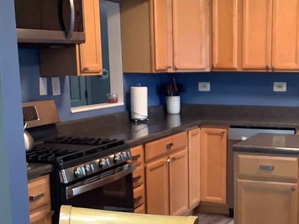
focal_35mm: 61
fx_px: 527
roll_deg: +0.4
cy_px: 158
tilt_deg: -9.9
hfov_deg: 31.3
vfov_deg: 23.9
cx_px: 208
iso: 200
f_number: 2.4
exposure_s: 1/50
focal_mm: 3.3
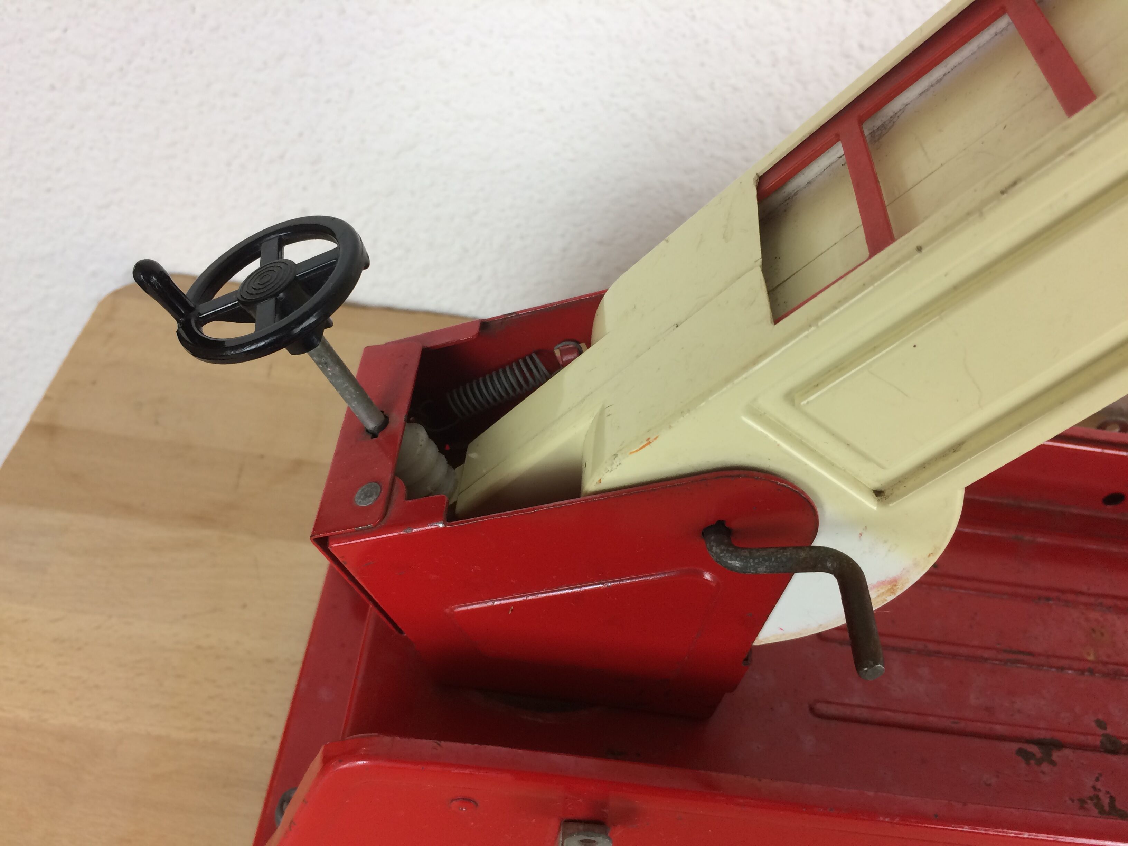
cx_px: 564
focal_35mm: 29
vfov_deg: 48.2
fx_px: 945
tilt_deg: -43.8
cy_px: 423
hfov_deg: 61.7
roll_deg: -12.2
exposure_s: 1/33
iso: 32
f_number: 2.2
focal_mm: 4.15
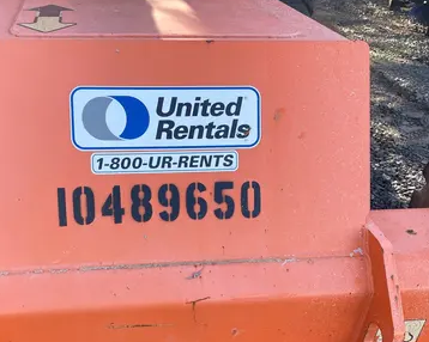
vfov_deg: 37.8
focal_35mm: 39
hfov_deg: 46.4
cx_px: 157
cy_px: 229
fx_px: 495
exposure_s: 1/312
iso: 32
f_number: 1.8
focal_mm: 4.25
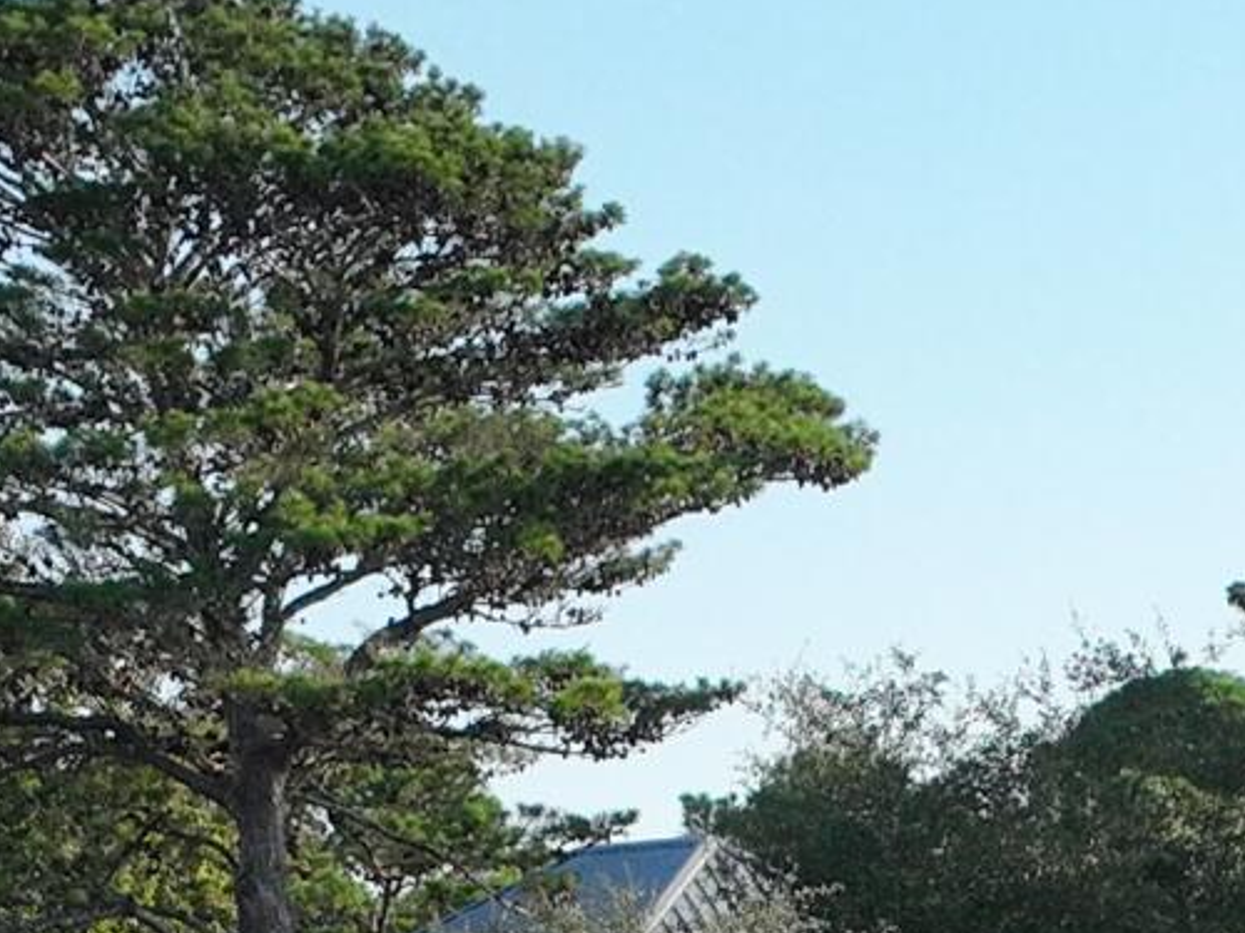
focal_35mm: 144
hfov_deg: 13.6
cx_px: 1091
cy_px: 2188
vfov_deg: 9.3
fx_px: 5179
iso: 100
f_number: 2.8
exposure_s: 1/2000
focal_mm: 12.29
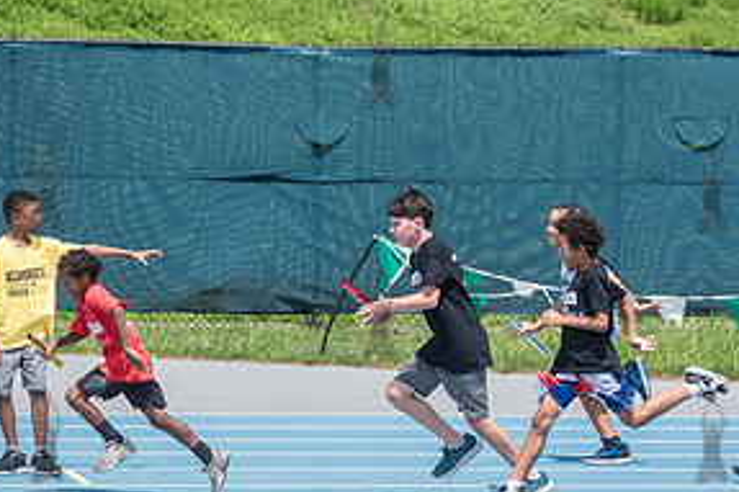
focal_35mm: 260
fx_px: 5334
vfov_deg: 5.3
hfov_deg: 7.9
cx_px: 250
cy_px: 355
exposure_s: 1/2500
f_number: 4.5
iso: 250
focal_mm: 105
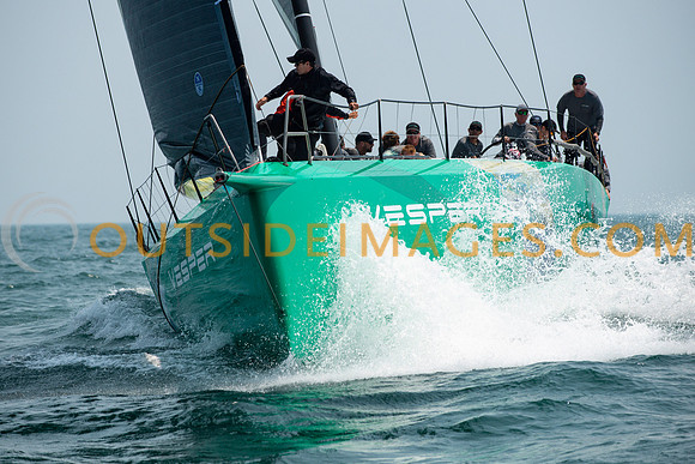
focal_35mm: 206
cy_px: 230
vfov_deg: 6.7
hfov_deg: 10.0
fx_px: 3980
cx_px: 325
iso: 250
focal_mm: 185
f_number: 5
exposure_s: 1/3200
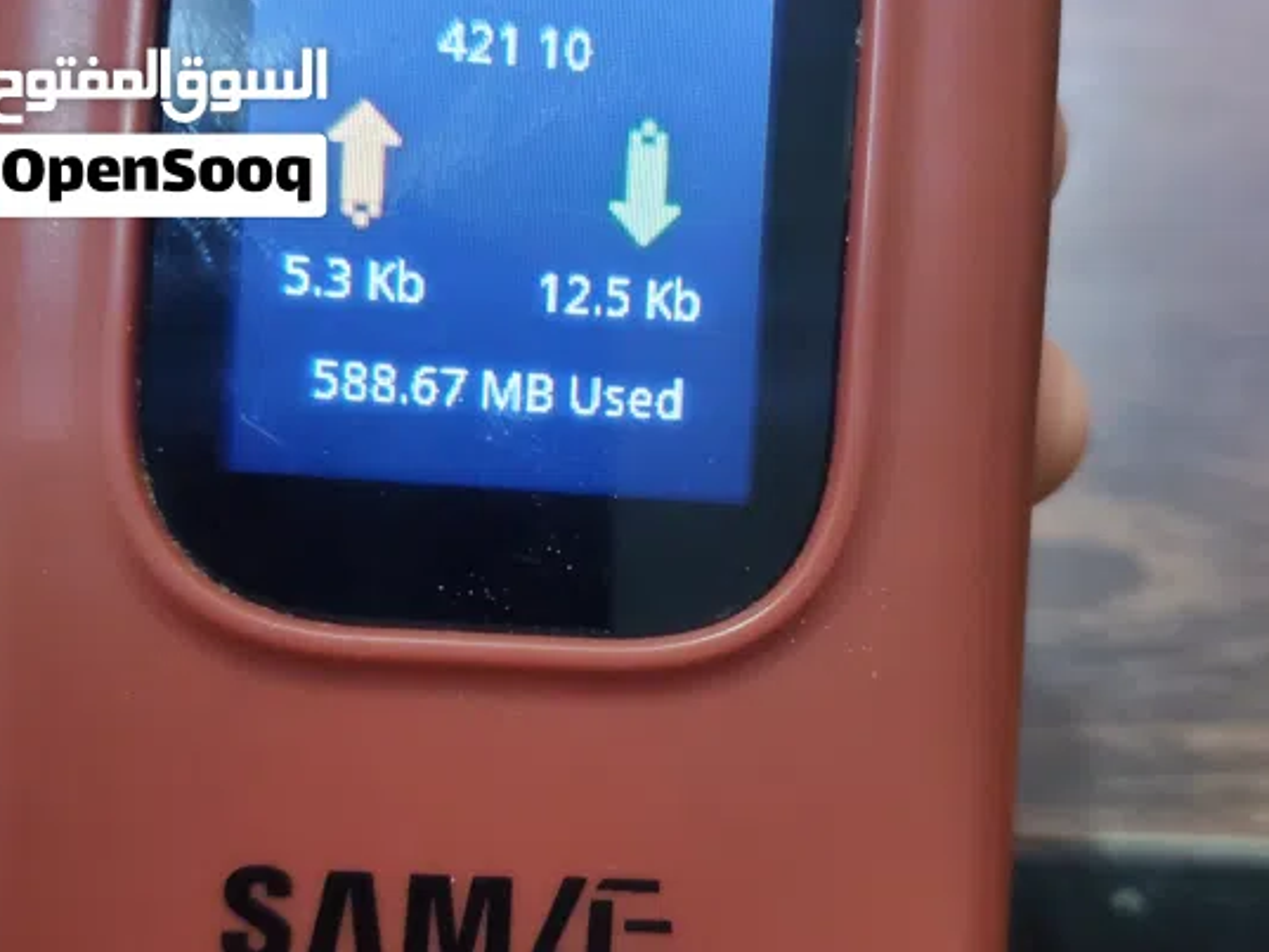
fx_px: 1137
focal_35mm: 31
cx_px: 683
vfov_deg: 45.3
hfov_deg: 58.3
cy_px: 557
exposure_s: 1/50
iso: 800
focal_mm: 4.3
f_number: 1.5
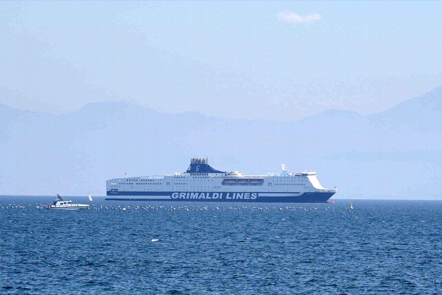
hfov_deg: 28.8
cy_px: 148
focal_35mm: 70
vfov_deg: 19.5
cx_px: 221
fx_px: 859
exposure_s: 1/1600
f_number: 4
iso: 100
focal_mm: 70
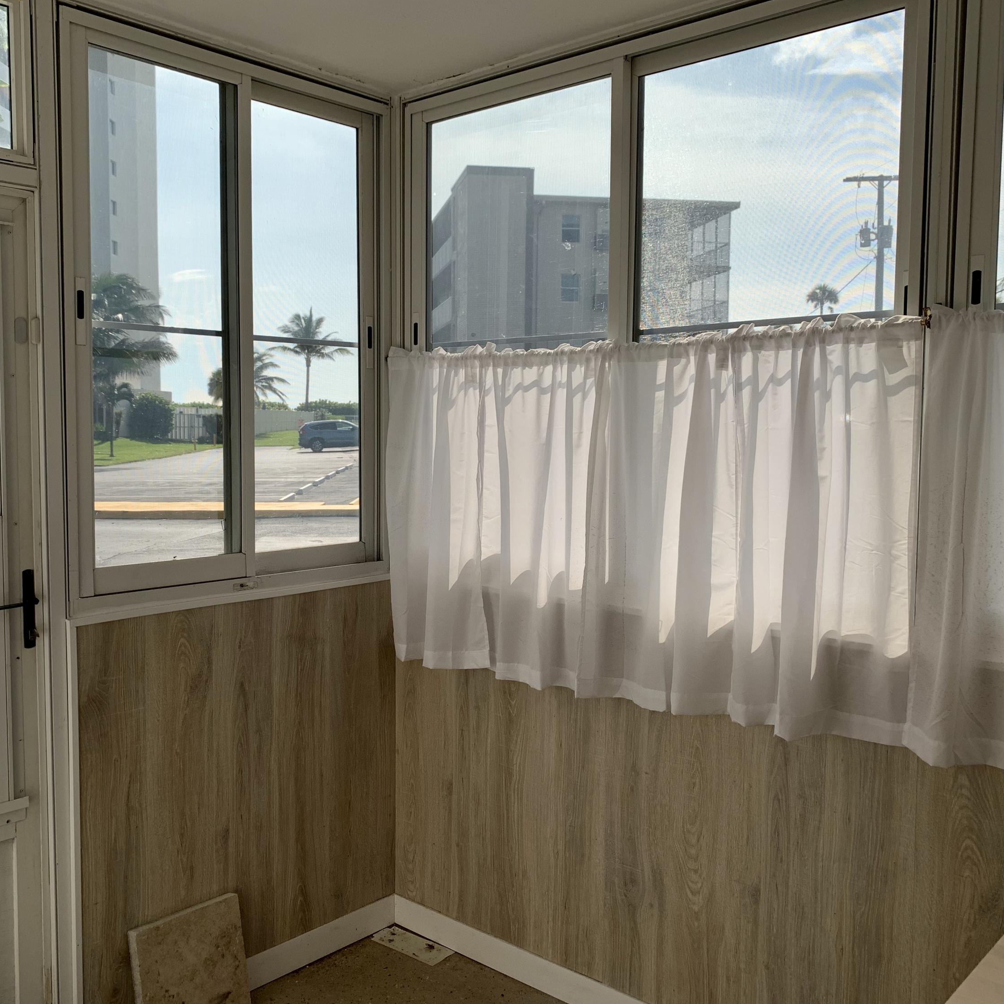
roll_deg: +0.0
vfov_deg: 52.5
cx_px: 458
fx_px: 1017
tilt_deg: -4.5
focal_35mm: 31
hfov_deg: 52.5
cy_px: 498
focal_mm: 4.25
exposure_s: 1/894
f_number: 1.8
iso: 25
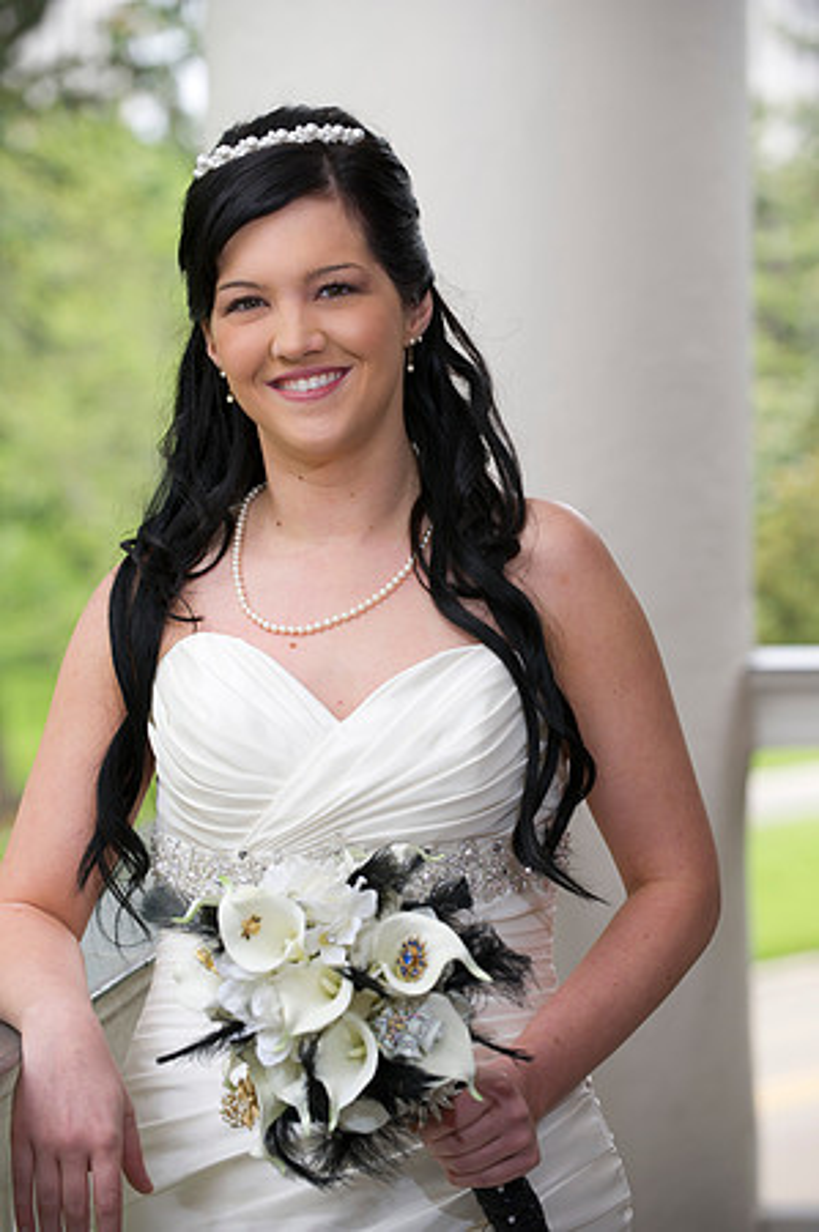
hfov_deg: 11.4
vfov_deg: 17.1
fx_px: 4104
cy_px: 616
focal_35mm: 120
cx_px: 410
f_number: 4
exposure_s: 1/125
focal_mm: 120
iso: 320
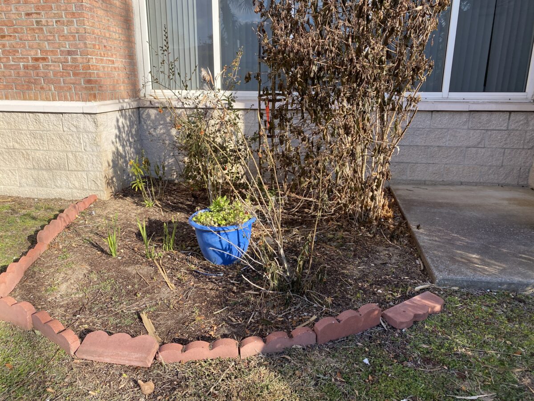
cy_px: 200
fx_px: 401
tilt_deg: -15.6
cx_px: 267
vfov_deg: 53.1
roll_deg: -0.1
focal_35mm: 26
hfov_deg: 67.3
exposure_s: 1/1025
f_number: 1.8
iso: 32
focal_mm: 4.25
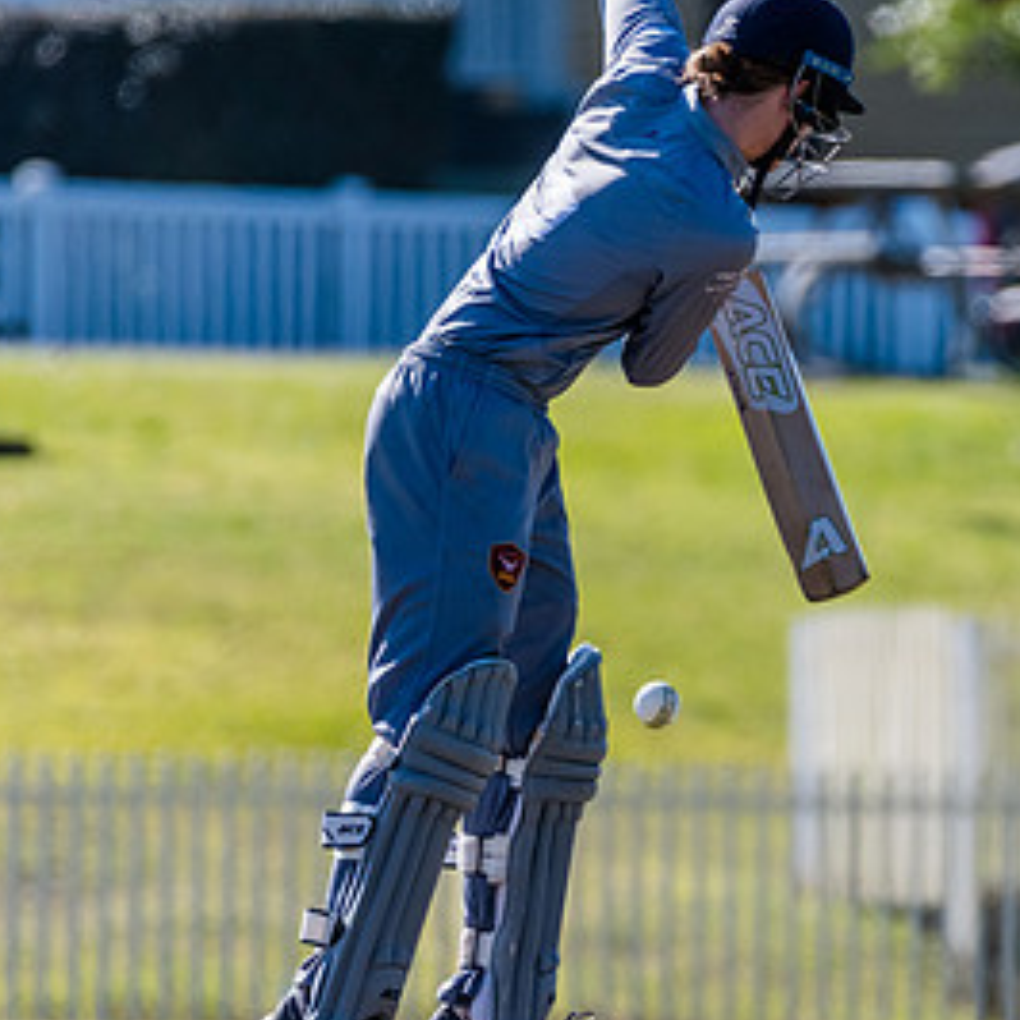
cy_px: 633
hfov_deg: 1.4
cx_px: 712
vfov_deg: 1.4
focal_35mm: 1218
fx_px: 40605
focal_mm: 600
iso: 640
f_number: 6.3
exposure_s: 1/2000
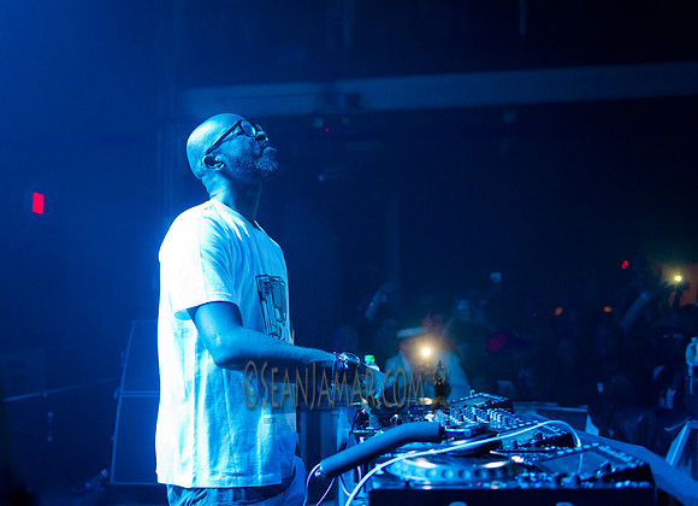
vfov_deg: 34.0
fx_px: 827
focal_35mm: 42
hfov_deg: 45.7
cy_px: 244
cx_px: 306
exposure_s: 1/400
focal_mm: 38
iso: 5000
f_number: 2.8
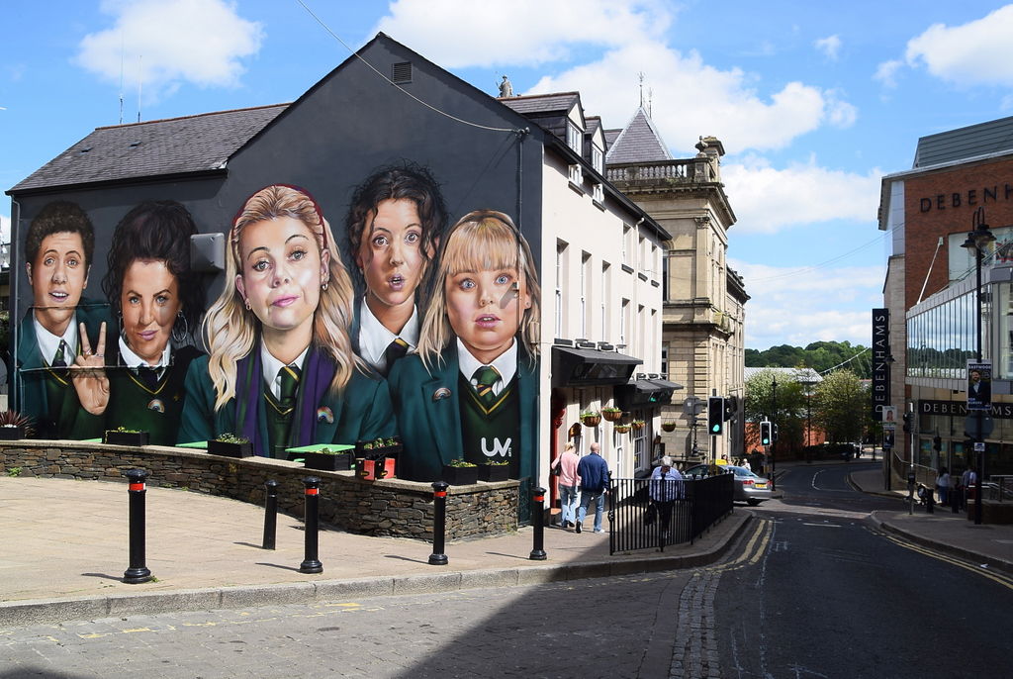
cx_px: 506
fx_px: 761
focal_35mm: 27
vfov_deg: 48.1
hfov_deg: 67.3
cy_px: 340
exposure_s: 1/250
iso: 100
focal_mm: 18
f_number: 8
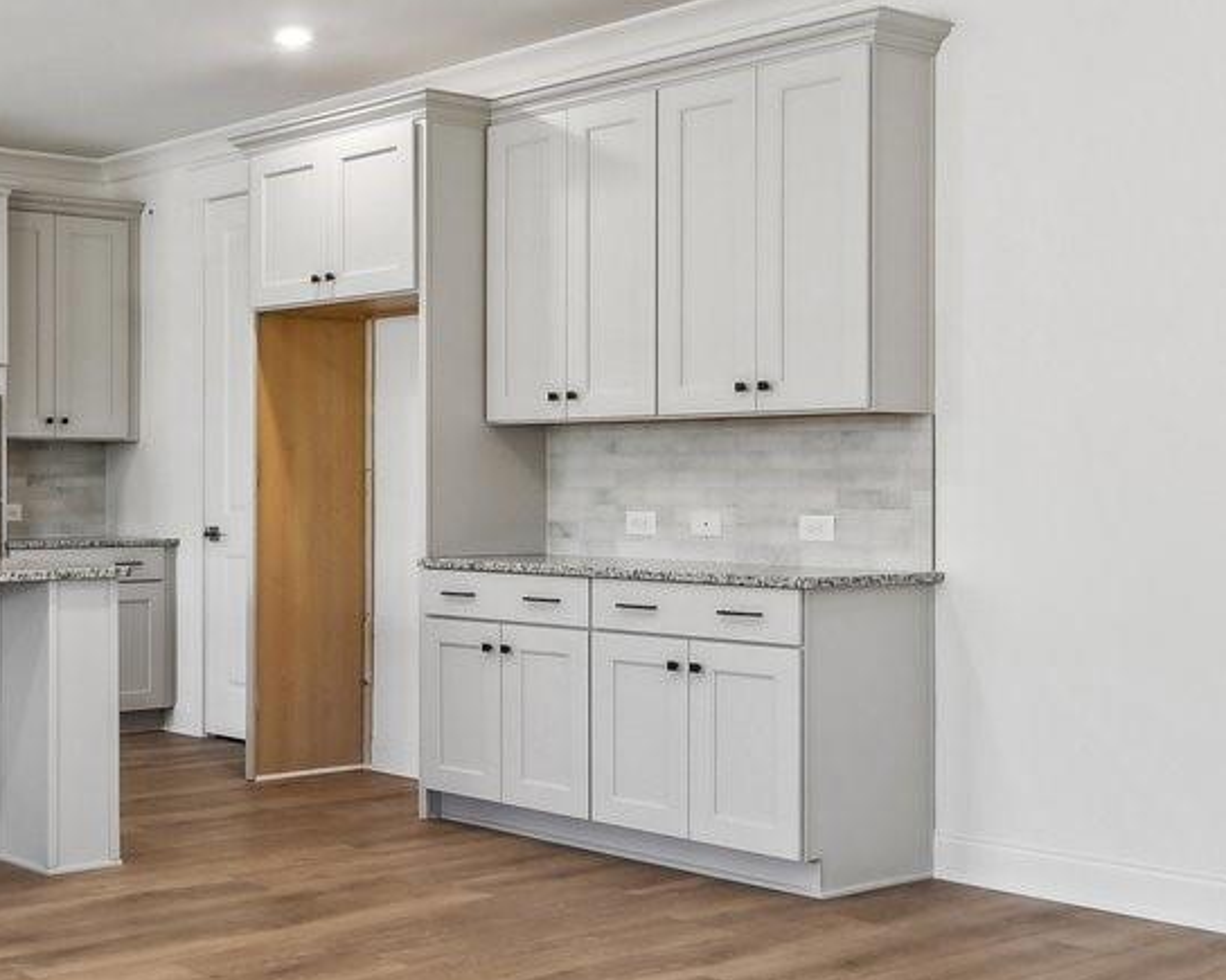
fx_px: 1923
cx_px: 156
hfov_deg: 33.7
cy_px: 476
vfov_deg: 28.6
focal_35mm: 53
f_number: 8
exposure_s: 1/13
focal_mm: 15
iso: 200
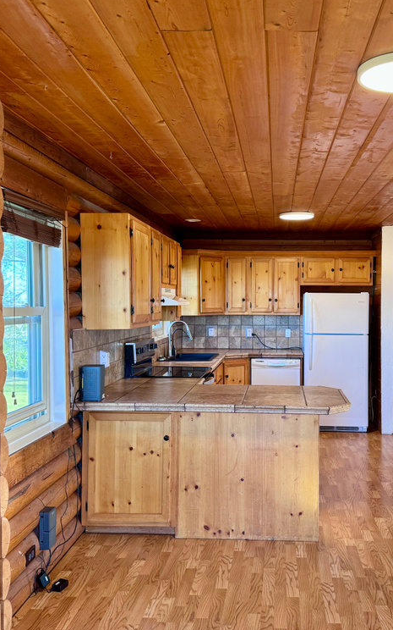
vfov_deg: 55.3
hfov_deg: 36.0
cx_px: 251
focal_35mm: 35
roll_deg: -0.6
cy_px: 308
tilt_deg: -1.6
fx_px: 600
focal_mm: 6.76
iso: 125
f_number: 1.78
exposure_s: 1/60
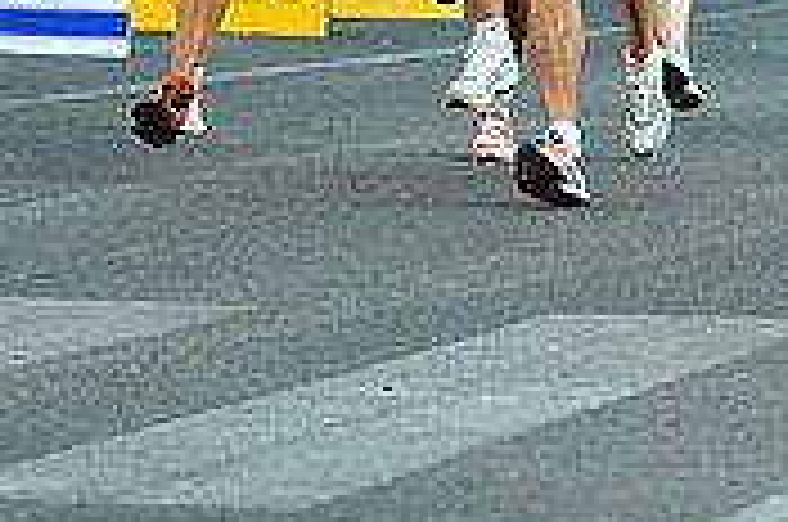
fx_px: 8237
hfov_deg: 5.4
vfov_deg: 3.6
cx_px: 1027
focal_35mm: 377
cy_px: -245
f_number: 4.8
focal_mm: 110
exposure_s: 1/400
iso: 800
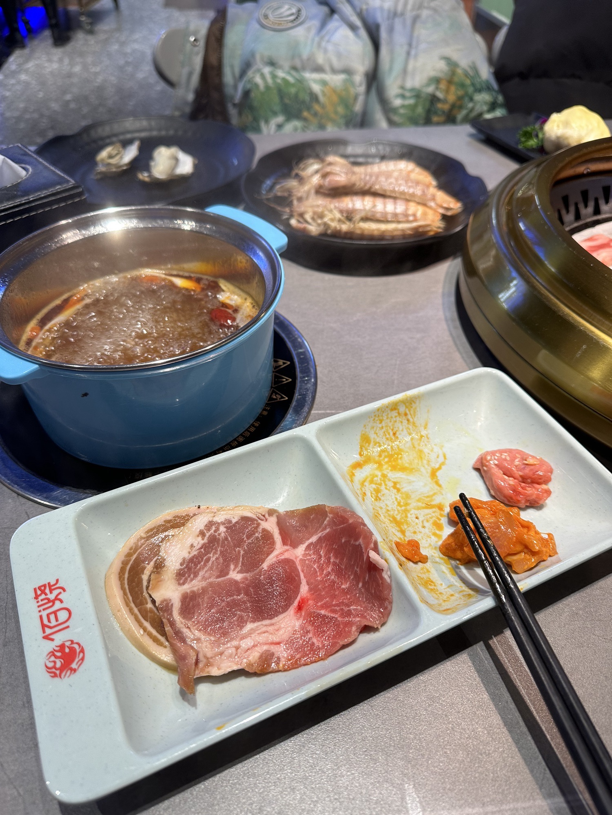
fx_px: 566
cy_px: 408
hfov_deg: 56.8
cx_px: 306
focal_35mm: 24
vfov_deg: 71.6
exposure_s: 1/100
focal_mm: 6.86
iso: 64
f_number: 1.78
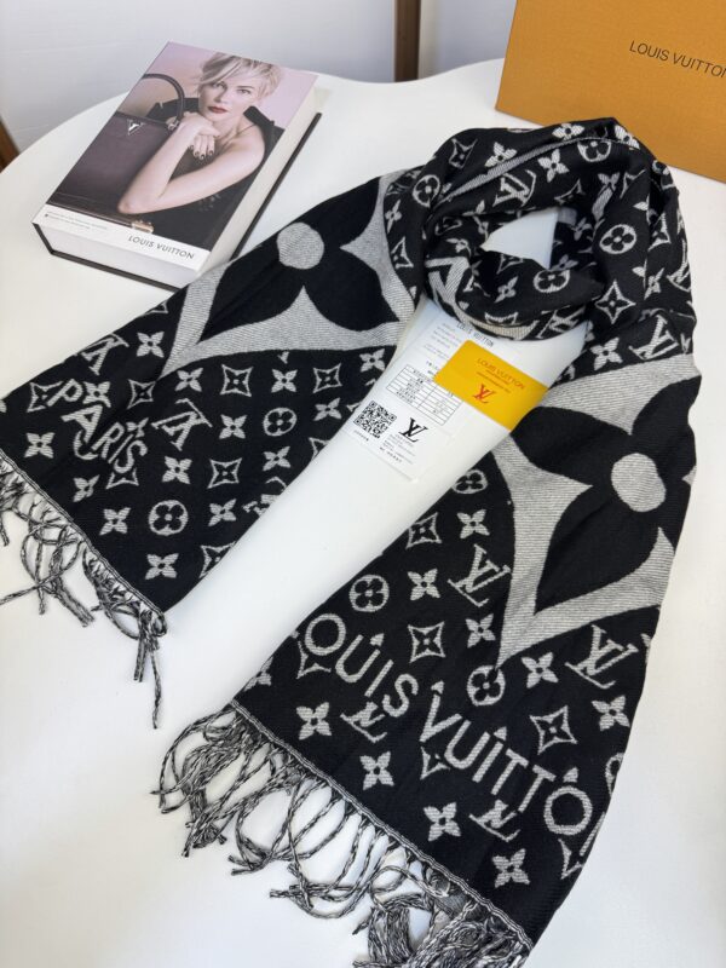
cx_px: 363
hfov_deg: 56.8
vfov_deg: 71.6
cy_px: 484
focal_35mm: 24
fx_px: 671
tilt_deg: -65.4
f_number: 1.78
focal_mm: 6.76
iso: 80
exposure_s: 1/270
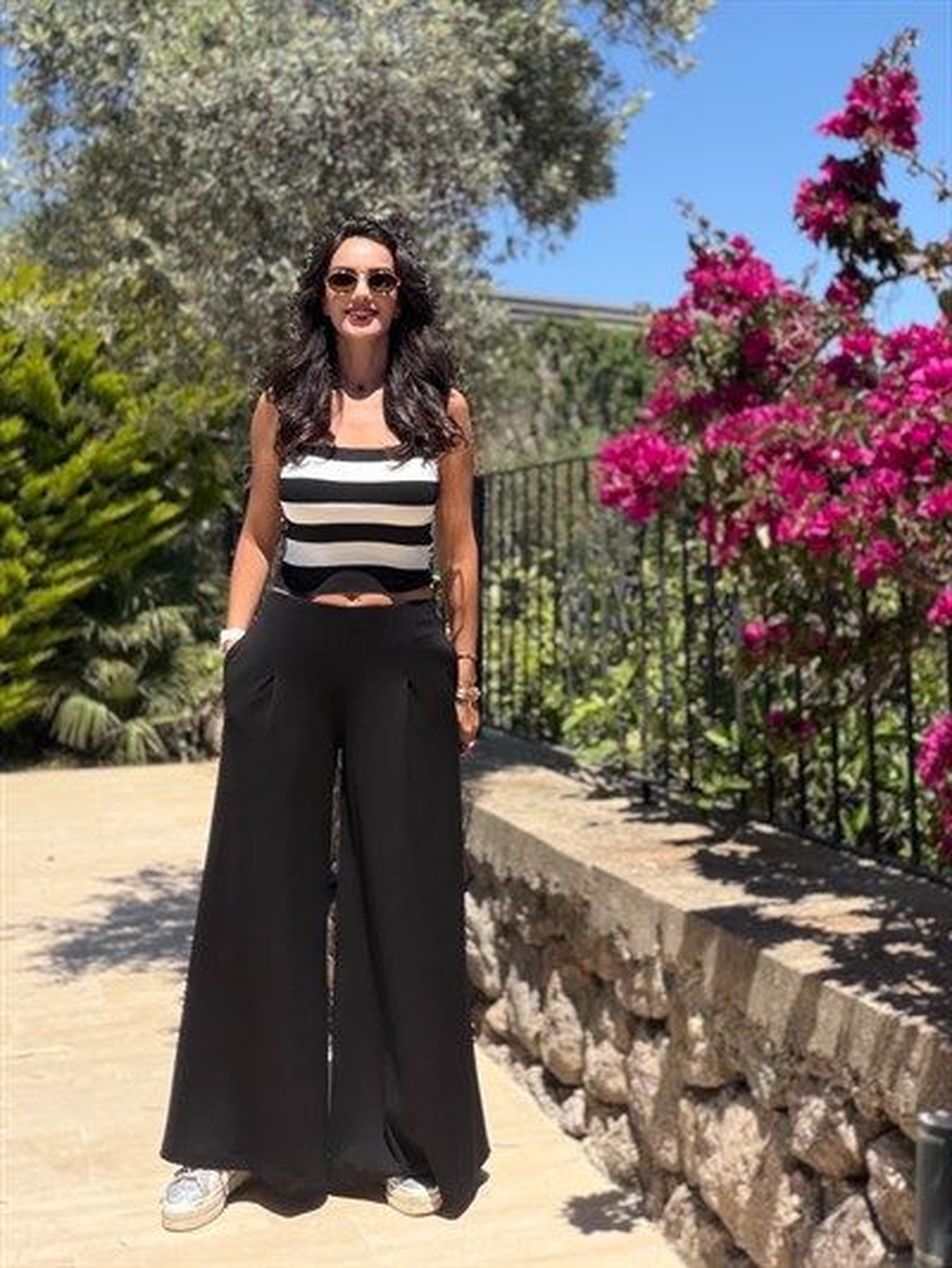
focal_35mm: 30
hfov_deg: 46.8
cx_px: 476
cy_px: 634
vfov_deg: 60.0
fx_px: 1100
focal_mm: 2.71
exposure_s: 1/1143
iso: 25
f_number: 1.9
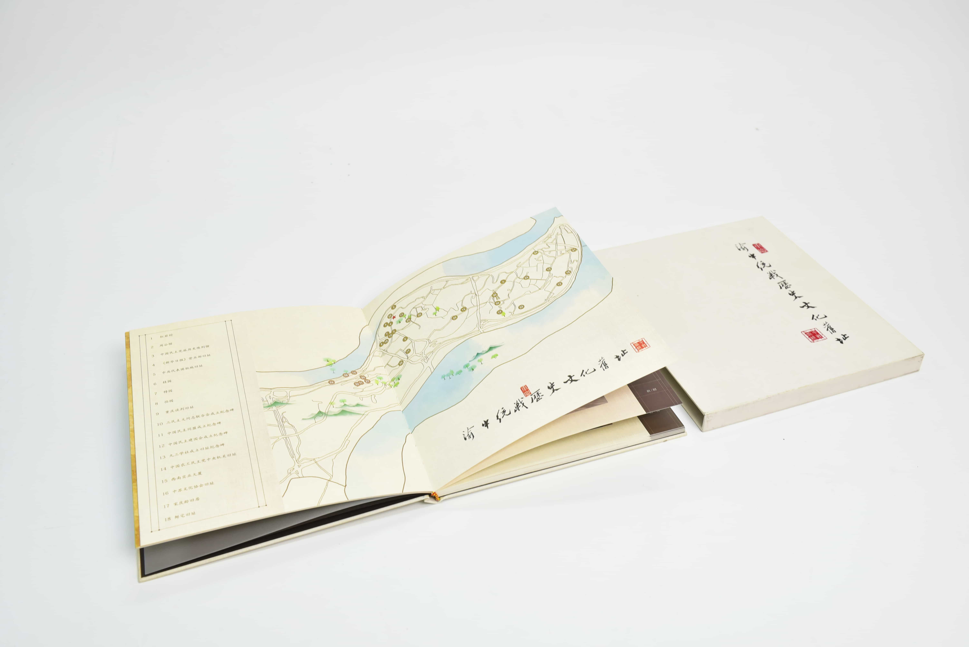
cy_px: 324
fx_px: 915
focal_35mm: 34
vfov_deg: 38.9
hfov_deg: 55.8
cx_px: 484
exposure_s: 1/30
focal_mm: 34
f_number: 7.1
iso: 400
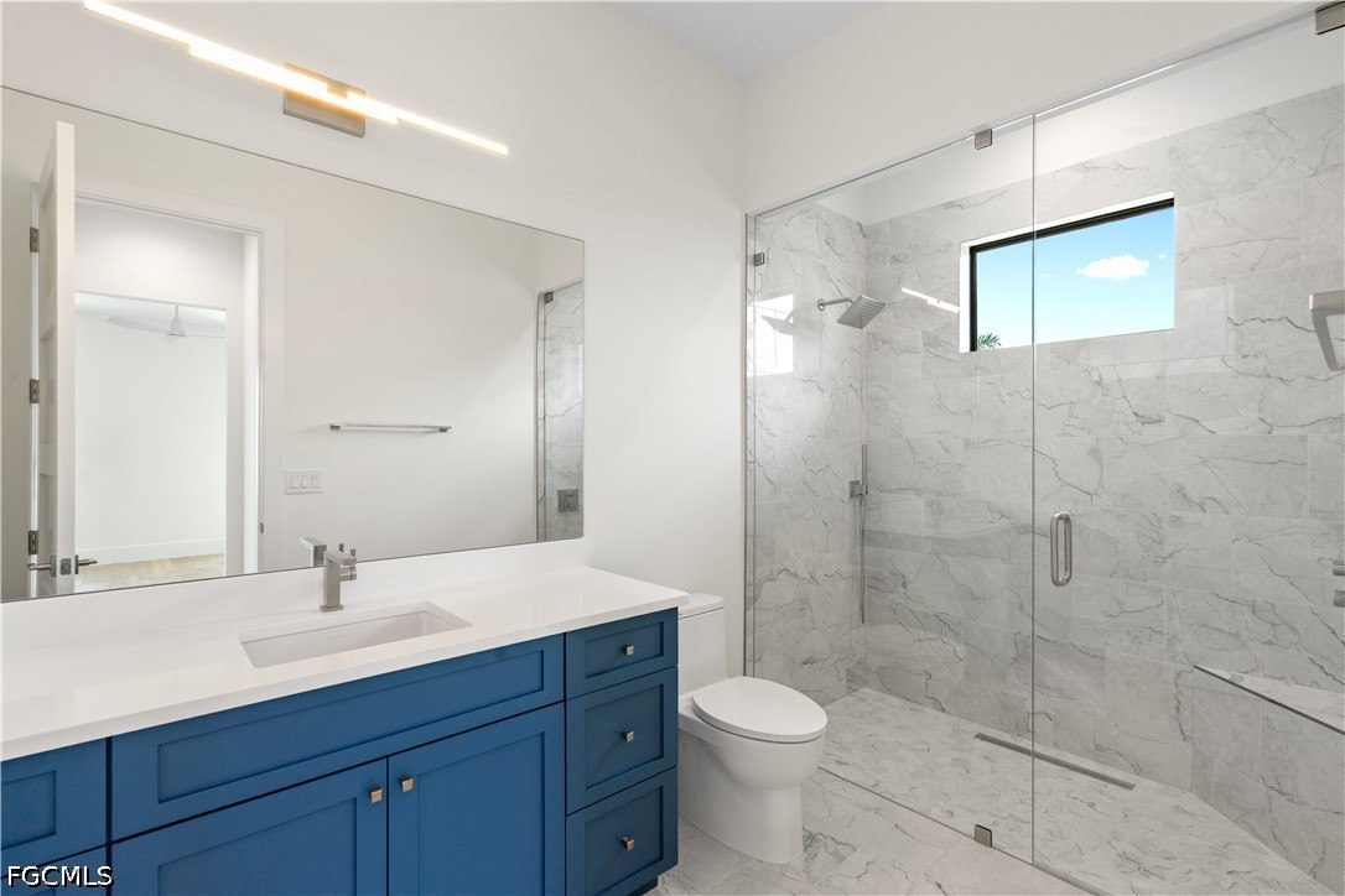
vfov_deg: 73.7
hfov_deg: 96.7
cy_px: 448
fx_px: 598
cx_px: 672
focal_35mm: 16
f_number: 9
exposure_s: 1/40
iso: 400
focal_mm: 16
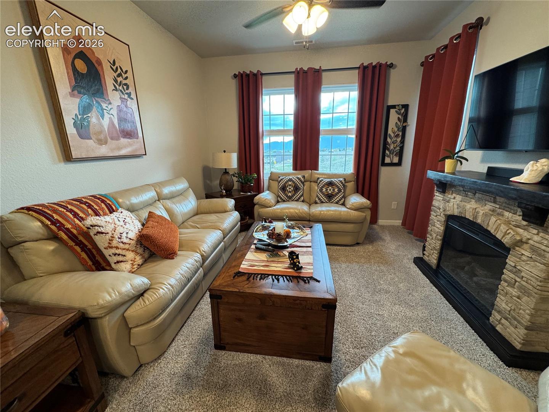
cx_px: 274
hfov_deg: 102.1
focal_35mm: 14
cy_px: 206
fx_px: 222
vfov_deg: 85.7
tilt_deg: -15.8
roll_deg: +0.6
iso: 200
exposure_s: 1/60
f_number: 2.2
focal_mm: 2.22
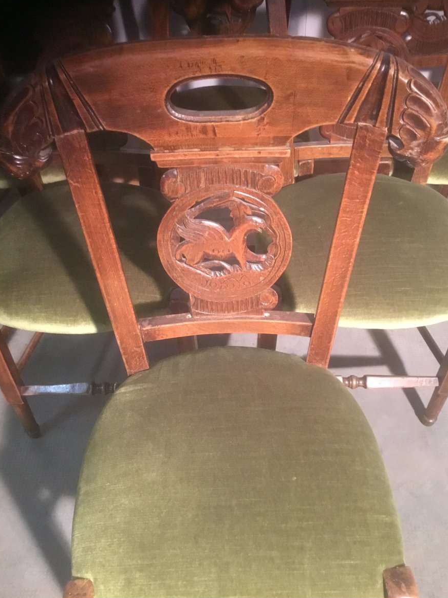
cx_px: 227
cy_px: 295
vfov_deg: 56.8
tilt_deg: -44.8
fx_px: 552
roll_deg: +1.4
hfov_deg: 44.2
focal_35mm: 32
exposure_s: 1/17
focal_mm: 3.3
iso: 250
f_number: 2.4
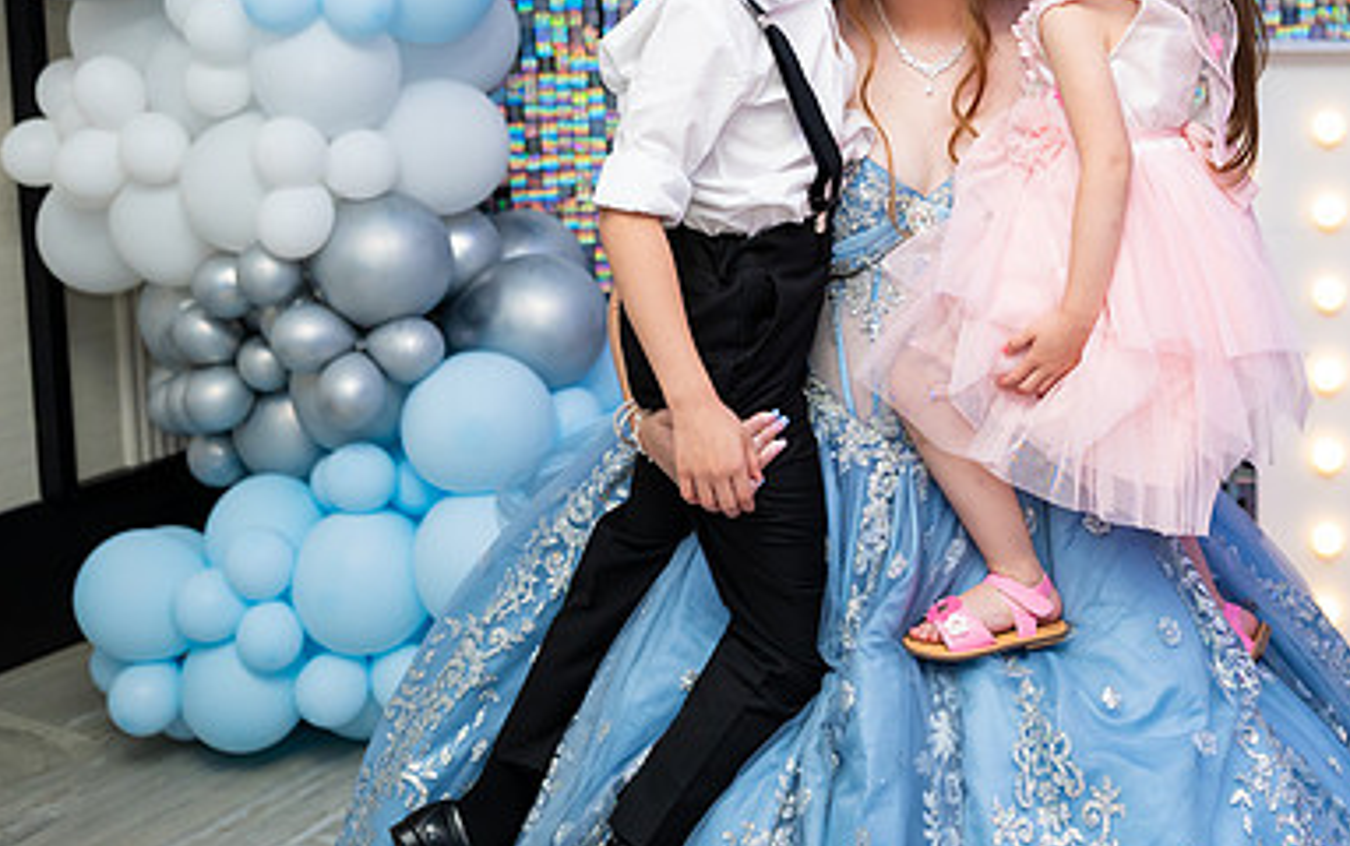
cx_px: 850
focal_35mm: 59
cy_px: 155
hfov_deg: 34.3
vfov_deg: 21.7
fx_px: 2172
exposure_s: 1/200
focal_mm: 35
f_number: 3.2
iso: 1600
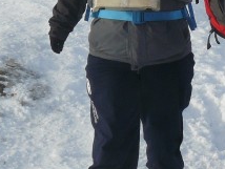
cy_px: -113
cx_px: 103
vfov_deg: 10.9
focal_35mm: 129
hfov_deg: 15.3
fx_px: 839
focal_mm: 6
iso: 100
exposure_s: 1/400
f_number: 5.6
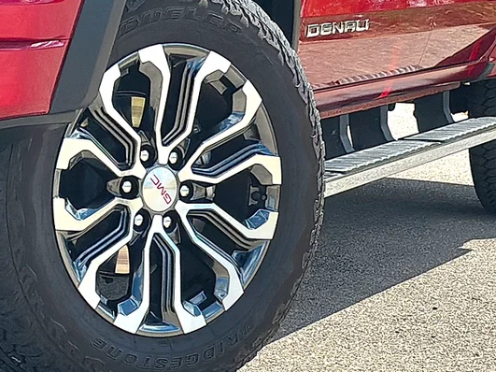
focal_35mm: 116
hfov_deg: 17.0
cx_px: 304
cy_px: 219
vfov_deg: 12.8
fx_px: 1662
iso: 100
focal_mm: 6.86
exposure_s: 1/5319
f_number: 1.78
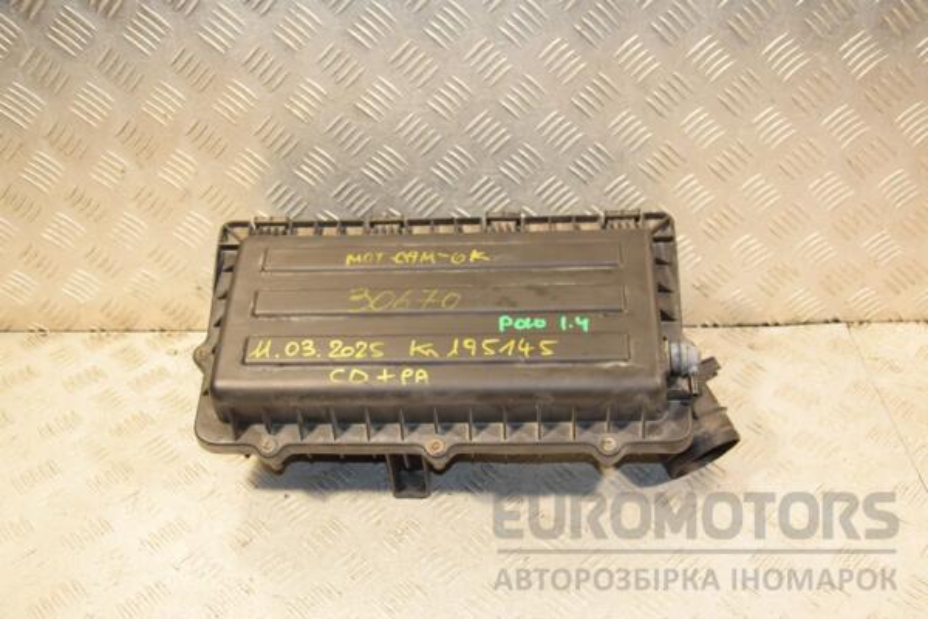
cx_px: 464
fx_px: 967
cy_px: 310
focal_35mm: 38
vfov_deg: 35.5
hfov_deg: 51.3
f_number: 5
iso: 800
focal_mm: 25
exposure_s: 1/200
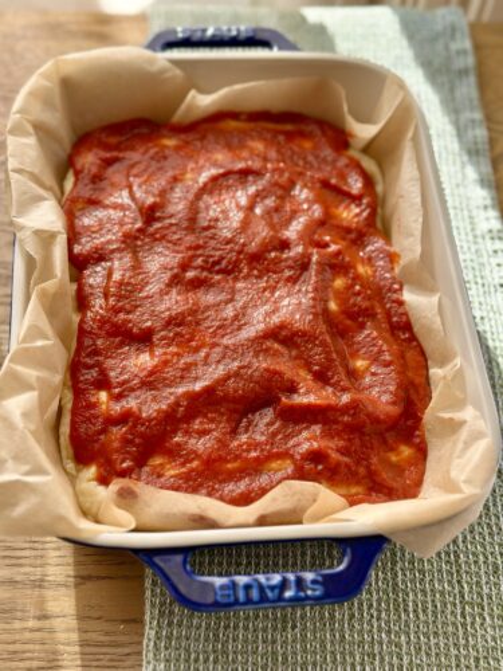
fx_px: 930
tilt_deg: -59.2
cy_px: 336
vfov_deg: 39.7
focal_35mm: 48
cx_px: 252
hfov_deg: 30.3
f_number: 1.78
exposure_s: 1/642
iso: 80
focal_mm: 6.86
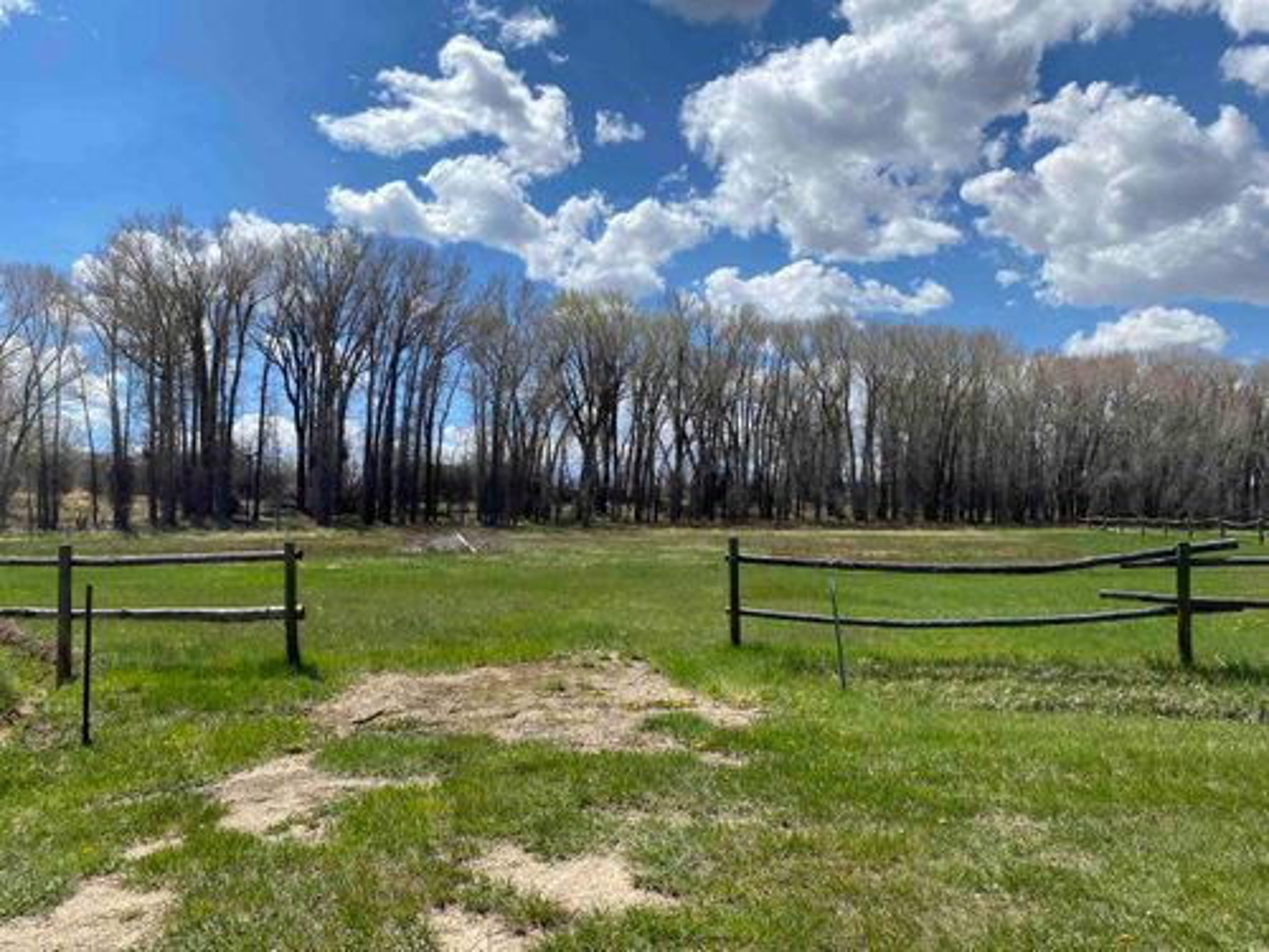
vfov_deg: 53.1
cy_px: 476
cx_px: 634
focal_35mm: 26
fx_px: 953
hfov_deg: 67.3
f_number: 1.8
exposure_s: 1/4115
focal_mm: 4.25
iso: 32
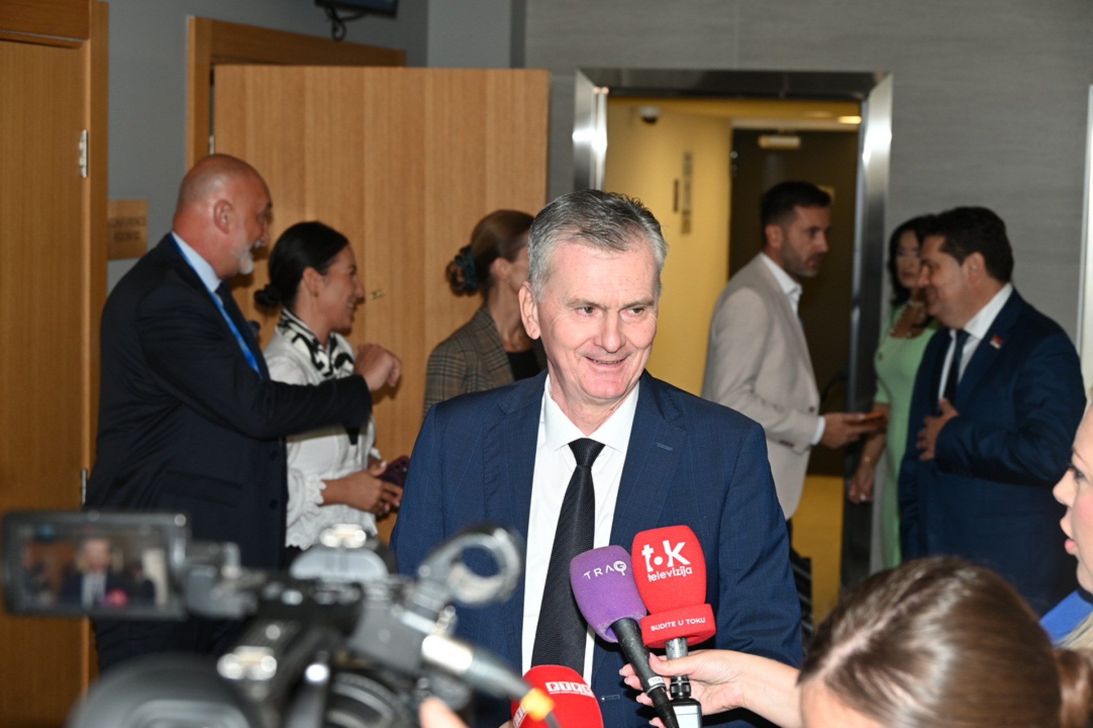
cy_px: 364
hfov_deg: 31.9
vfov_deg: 21.5
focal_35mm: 63
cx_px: 546
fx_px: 1912
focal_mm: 63
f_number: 6
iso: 500
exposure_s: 1/60
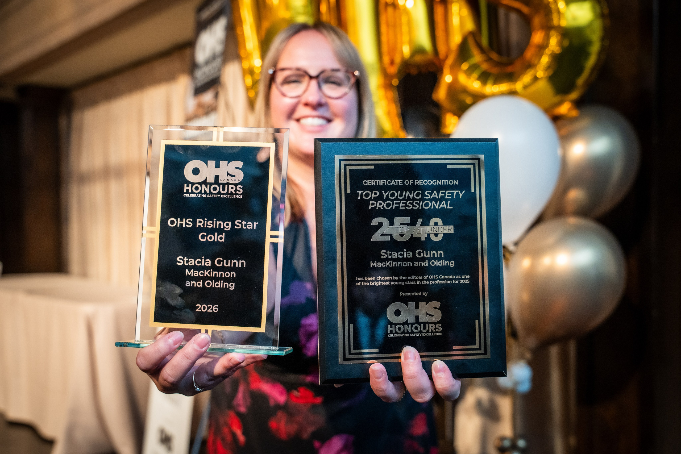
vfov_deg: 33.6
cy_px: 241
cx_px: 343
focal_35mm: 40
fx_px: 751
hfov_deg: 48.8
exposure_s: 1/160
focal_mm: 37
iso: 2500
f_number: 4
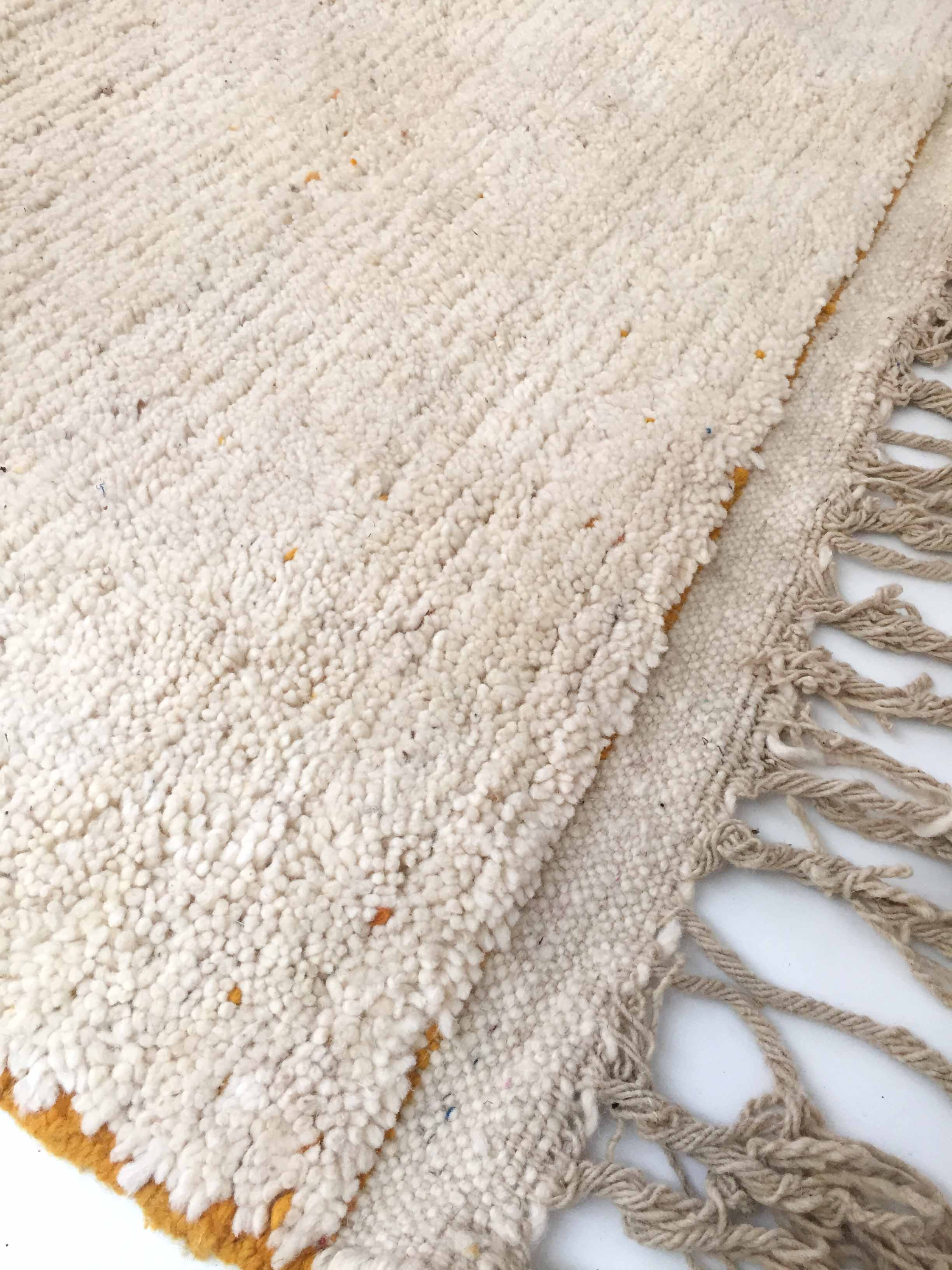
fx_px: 1063
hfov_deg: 48.2
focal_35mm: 29
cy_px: 635
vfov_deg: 61.7
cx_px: 476
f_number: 2.2
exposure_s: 1/33
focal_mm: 4.15
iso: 64
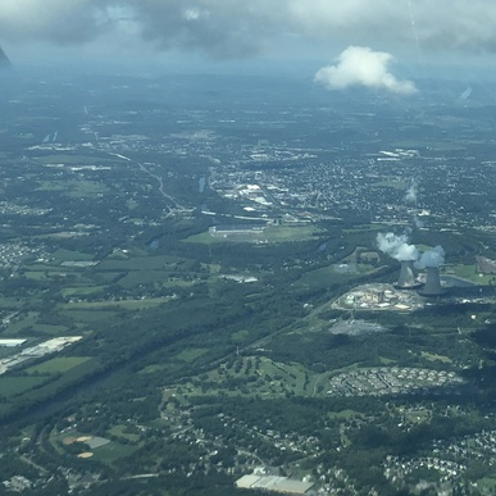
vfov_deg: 26.7
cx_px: 613
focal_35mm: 64
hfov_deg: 24.1
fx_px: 1038
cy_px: 163
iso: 20
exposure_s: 1/2000
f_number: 1.8
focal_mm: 4
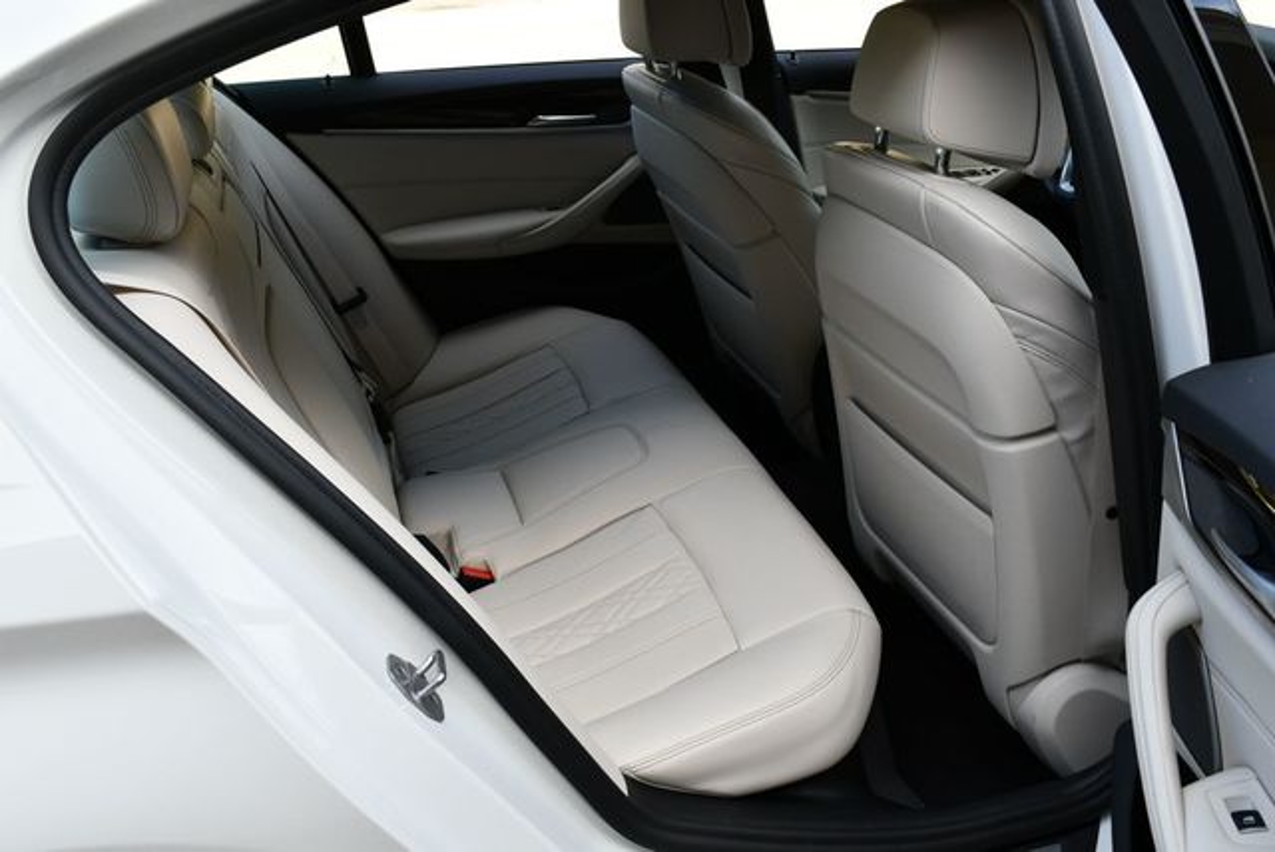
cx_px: 638
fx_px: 1276
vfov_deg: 36.9
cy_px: 426
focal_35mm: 36
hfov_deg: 53.1
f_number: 5.6
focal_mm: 18
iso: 200
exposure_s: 1/250
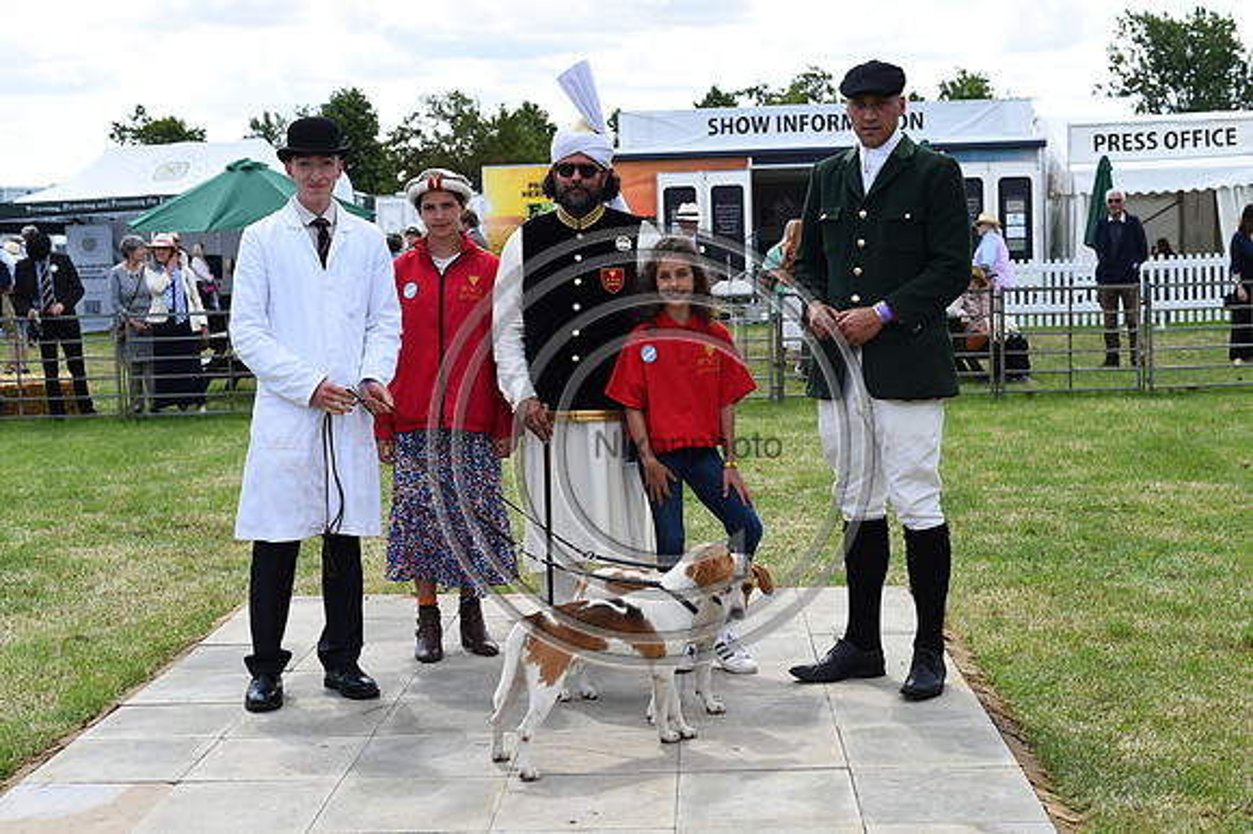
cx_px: 626
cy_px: 417
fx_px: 1739
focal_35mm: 50
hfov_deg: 39.6
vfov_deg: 27.0
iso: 500
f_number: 7.1
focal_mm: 50
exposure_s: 1/1250
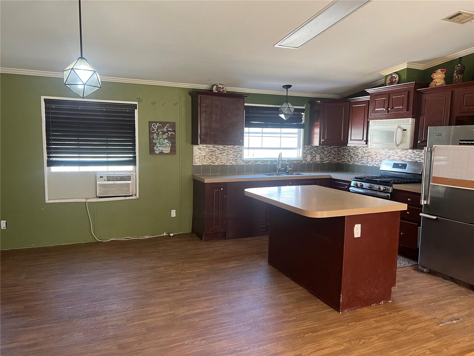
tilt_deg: -4.4
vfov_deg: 53.1
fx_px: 356
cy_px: 178
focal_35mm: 26
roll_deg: -1.4
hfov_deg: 67.3
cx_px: 237
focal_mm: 5.7
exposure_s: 1/60
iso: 125
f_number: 1.5
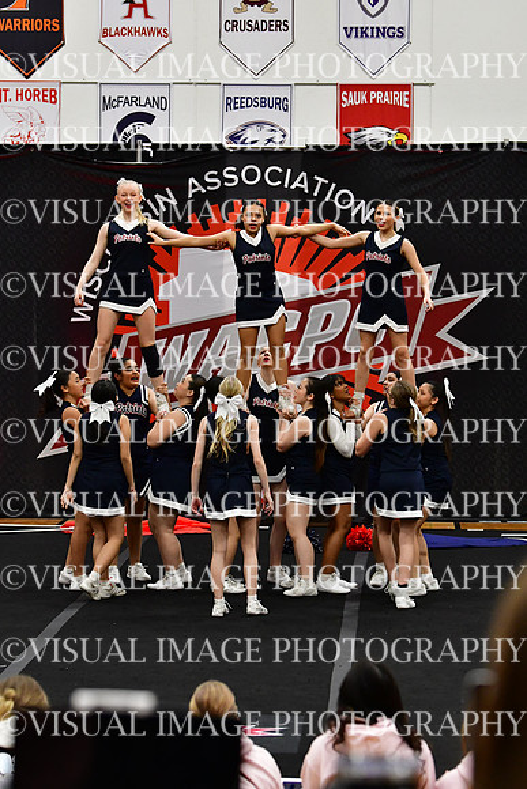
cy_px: 394
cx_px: 264
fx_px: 2787
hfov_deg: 10.8
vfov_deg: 16.1
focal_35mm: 127
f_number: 4
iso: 4000
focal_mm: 85
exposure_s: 1/500
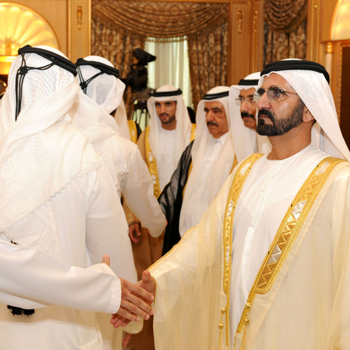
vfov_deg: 37.6
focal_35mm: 45
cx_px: 92
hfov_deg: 36.8
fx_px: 515
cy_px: 174
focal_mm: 35
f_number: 4.5
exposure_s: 1/100
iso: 640
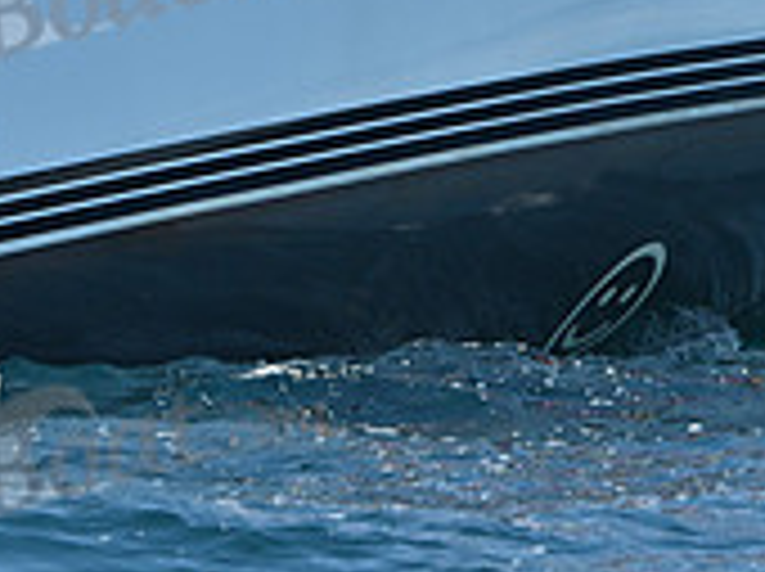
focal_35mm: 509
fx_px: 11233
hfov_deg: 3.9
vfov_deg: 2.9
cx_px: 562
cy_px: -277
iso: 320
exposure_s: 1/1000
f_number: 7.1
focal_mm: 155
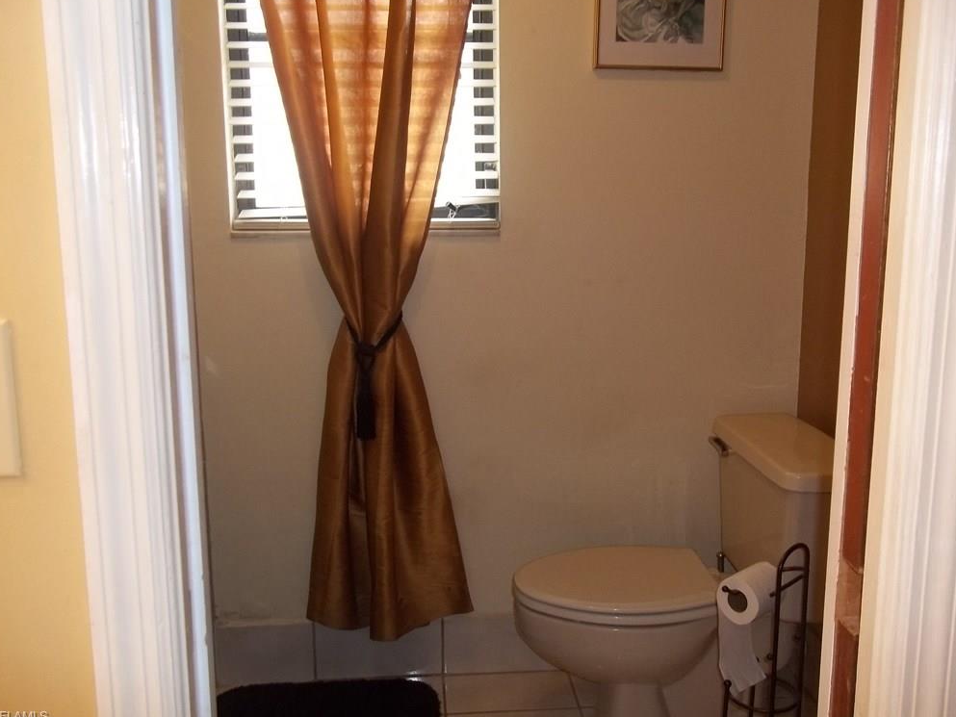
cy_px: 356
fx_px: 911
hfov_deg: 55.3
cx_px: 470
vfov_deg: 43.0
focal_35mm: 33
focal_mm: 5.7
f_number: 2.9
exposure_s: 1/30
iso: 160
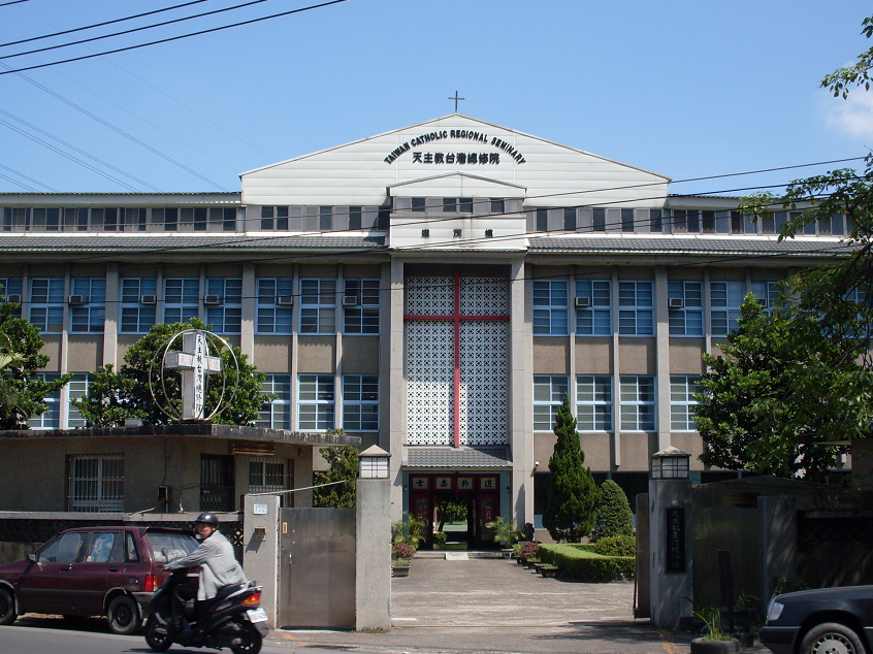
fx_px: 1160
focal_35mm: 46
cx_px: 454
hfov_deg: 41.2
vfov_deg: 31.5
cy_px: 352
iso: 80
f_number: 8.4
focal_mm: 6.3
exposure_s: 1/180
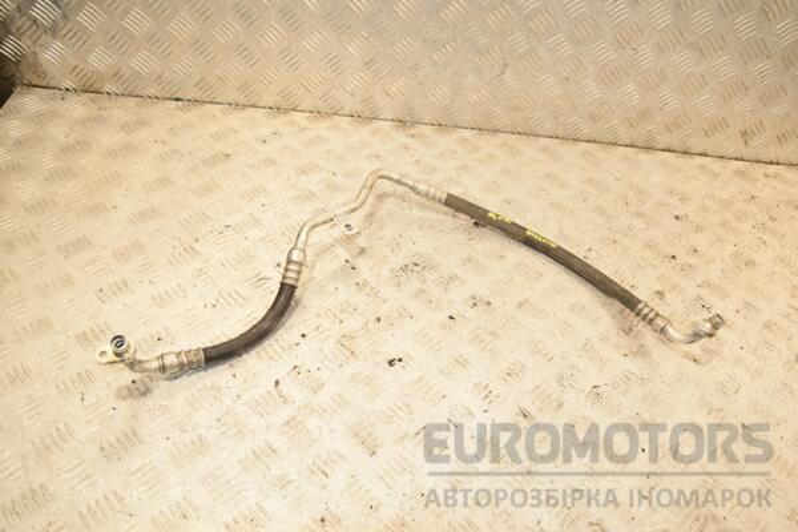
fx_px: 698
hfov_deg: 59.5
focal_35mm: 32
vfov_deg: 41.7
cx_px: 399
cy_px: 266
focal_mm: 21
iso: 800
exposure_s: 1/200
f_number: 7.1
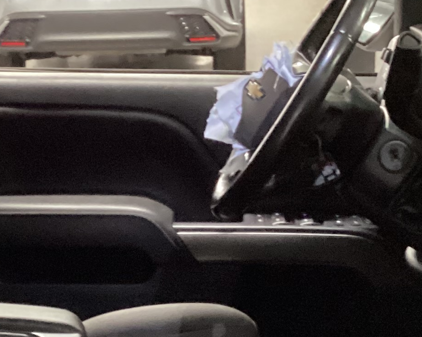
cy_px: 348
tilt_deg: -22.1
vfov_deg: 14.1
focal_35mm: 107
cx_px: 148
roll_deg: +1.1
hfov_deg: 17.9
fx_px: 1336
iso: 640
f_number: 2.4
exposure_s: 1/25
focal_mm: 3.3
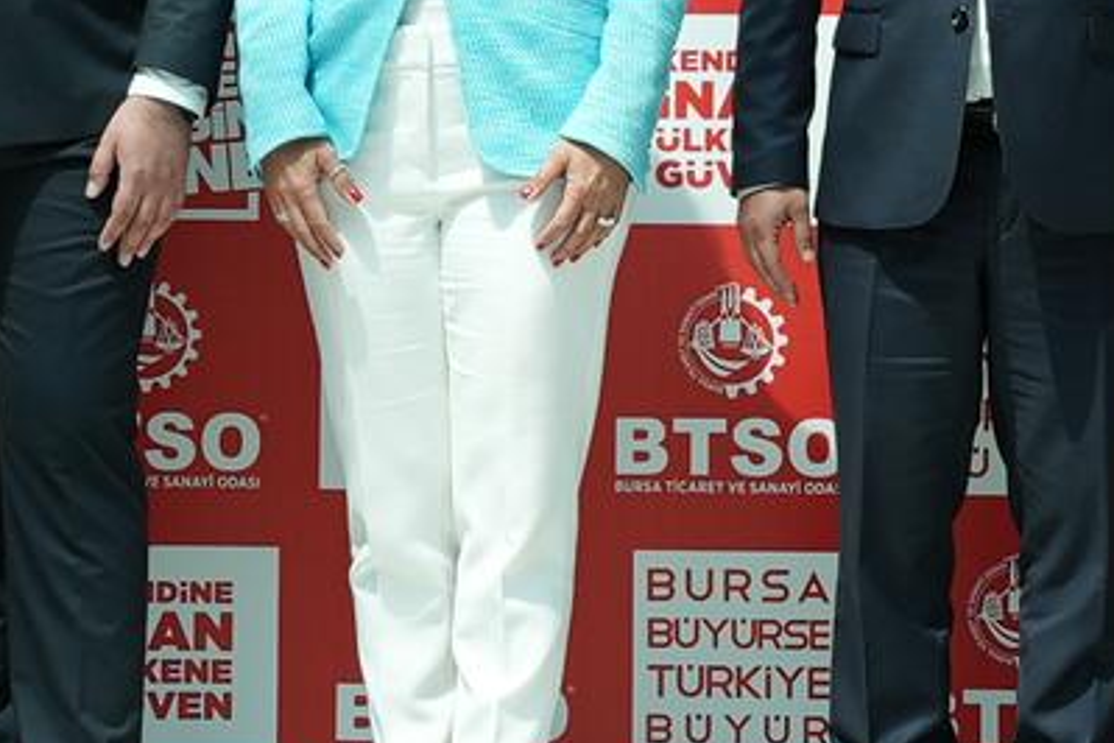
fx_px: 6907
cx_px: 162
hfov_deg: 9.2
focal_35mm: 223
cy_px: -297
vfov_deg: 6.1
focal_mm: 40.4
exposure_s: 1/100
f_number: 8
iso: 250
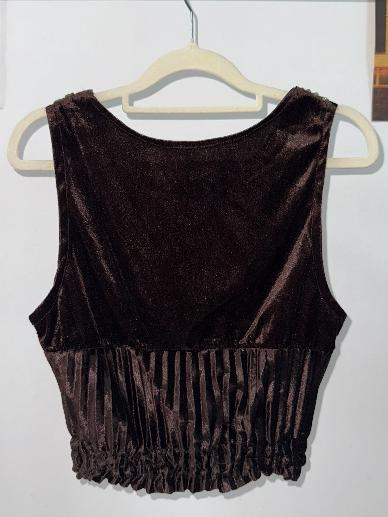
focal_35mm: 24
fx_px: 359
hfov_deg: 56.8
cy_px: 258
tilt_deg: -3.4
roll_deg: -0.6
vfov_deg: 71.6
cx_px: 194
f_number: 1.78
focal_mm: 6.76
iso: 80
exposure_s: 1/121
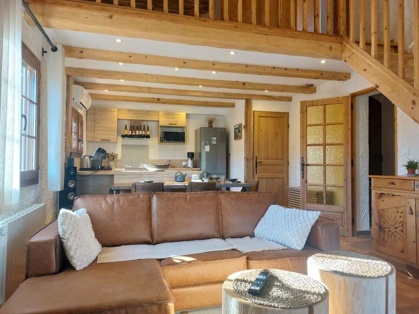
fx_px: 303
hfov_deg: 69.4
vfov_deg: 54.9
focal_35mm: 25
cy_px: 157
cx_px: 210
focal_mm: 5.23
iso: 64
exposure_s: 1/60
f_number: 1.8
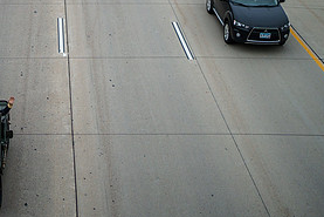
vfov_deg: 17.6
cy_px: 37
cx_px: 68
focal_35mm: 77
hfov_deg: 25.9
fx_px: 693
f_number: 2
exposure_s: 1/2000
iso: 400
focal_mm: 35
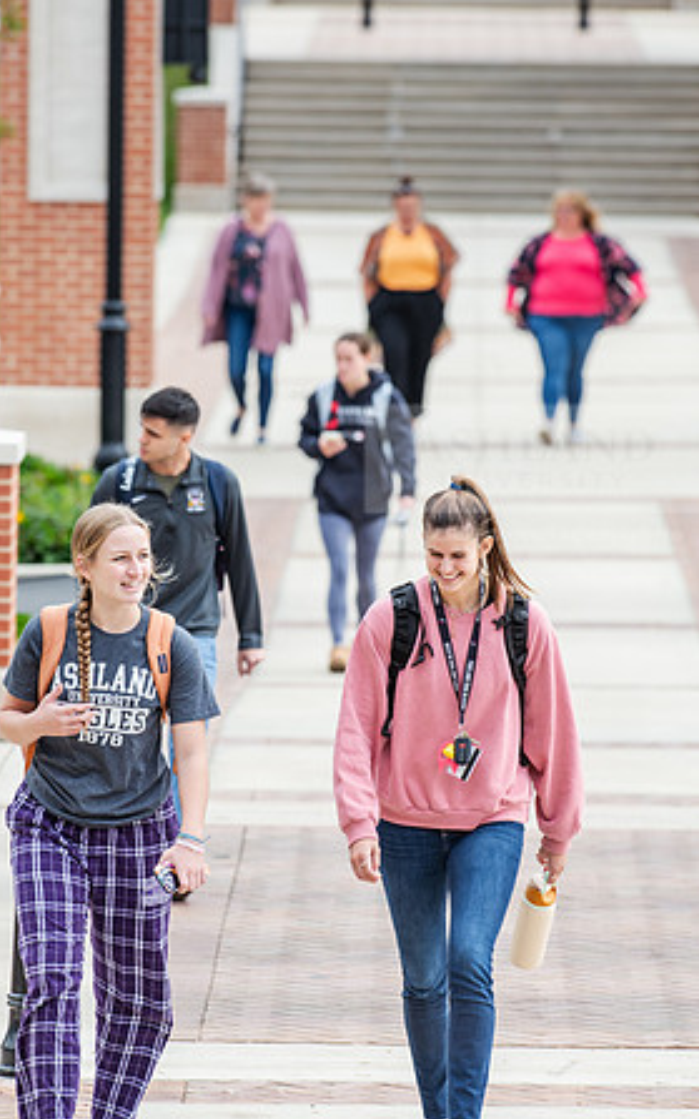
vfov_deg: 6.8
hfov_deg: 4.3
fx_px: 9397
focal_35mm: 308
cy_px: 561
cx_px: 326
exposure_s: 1/320
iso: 400
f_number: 7.1
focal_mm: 300
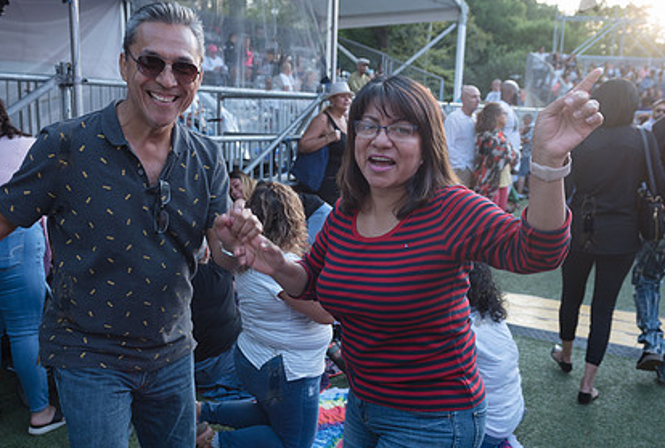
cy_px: 248
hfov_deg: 51.7
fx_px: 686
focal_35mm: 37
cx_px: 324
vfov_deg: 36.2
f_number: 4
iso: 200
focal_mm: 24
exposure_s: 1/125
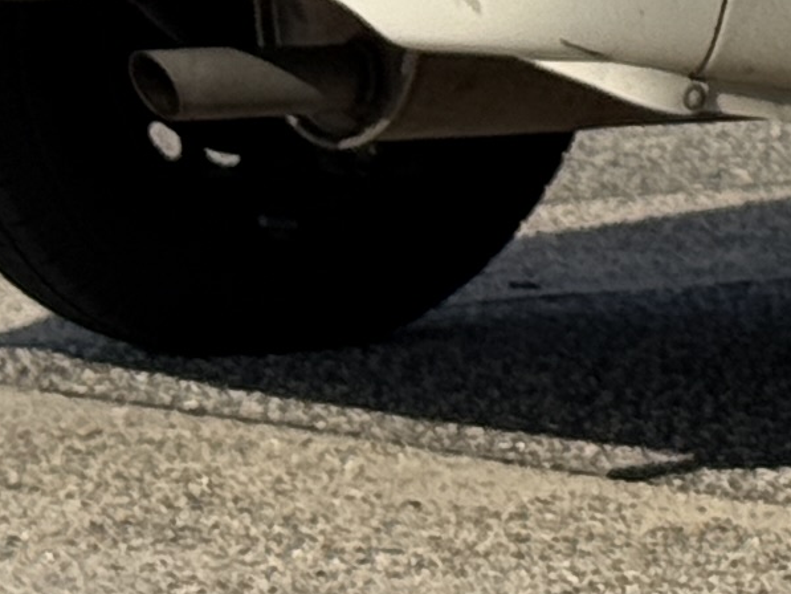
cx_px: 1684
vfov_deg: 4.5
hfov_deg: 5.9
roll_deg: -1.4
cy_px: -713
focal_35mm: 324
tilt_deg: +2.4
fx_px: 7405
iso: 64
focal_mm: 6.76
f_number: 1.78
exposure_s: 1/6024
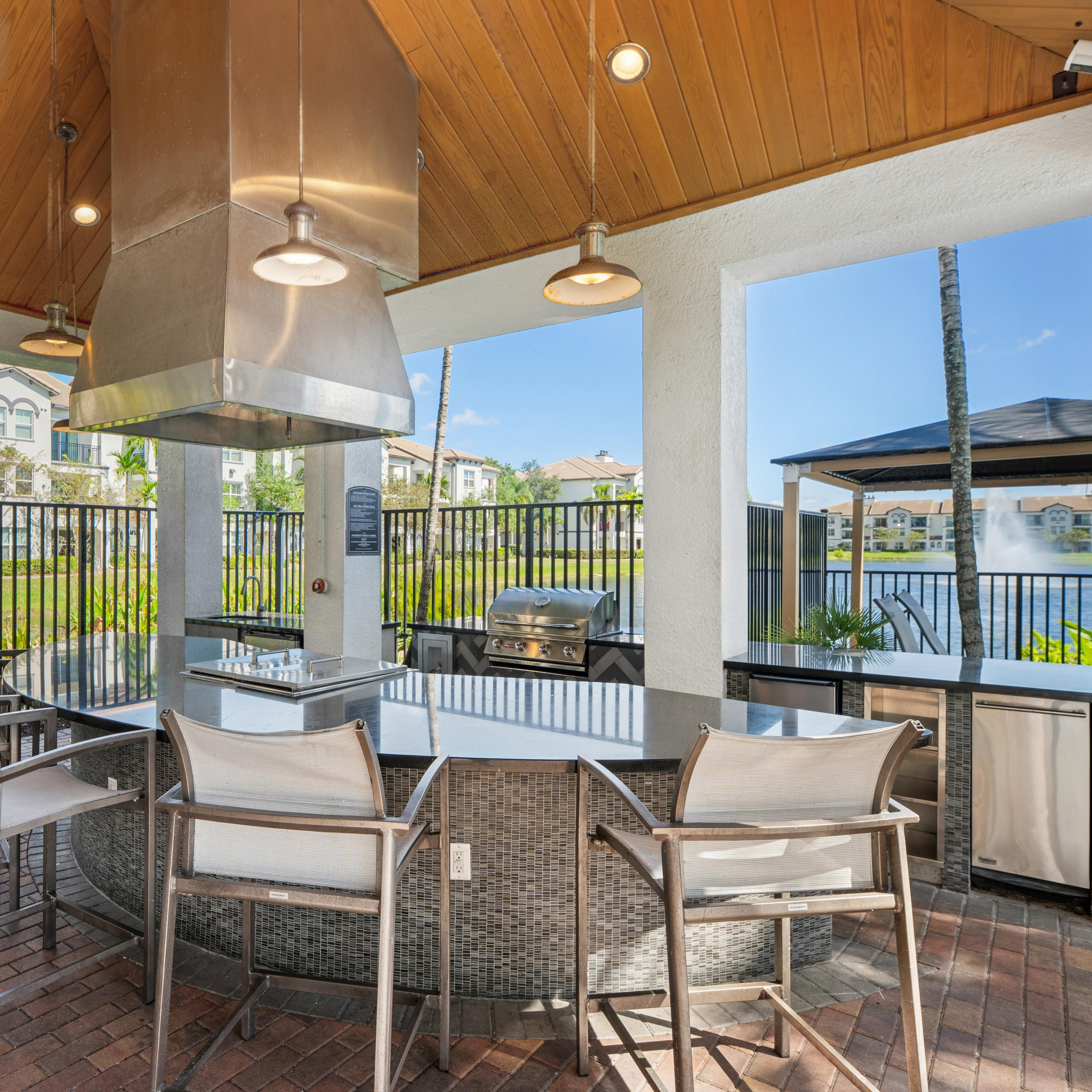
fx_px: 785
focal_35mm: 22
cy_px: 551
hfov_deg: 68.4
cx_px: 402
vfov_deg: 69.6
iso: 100
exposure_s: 1/80
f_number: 9
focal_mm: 17
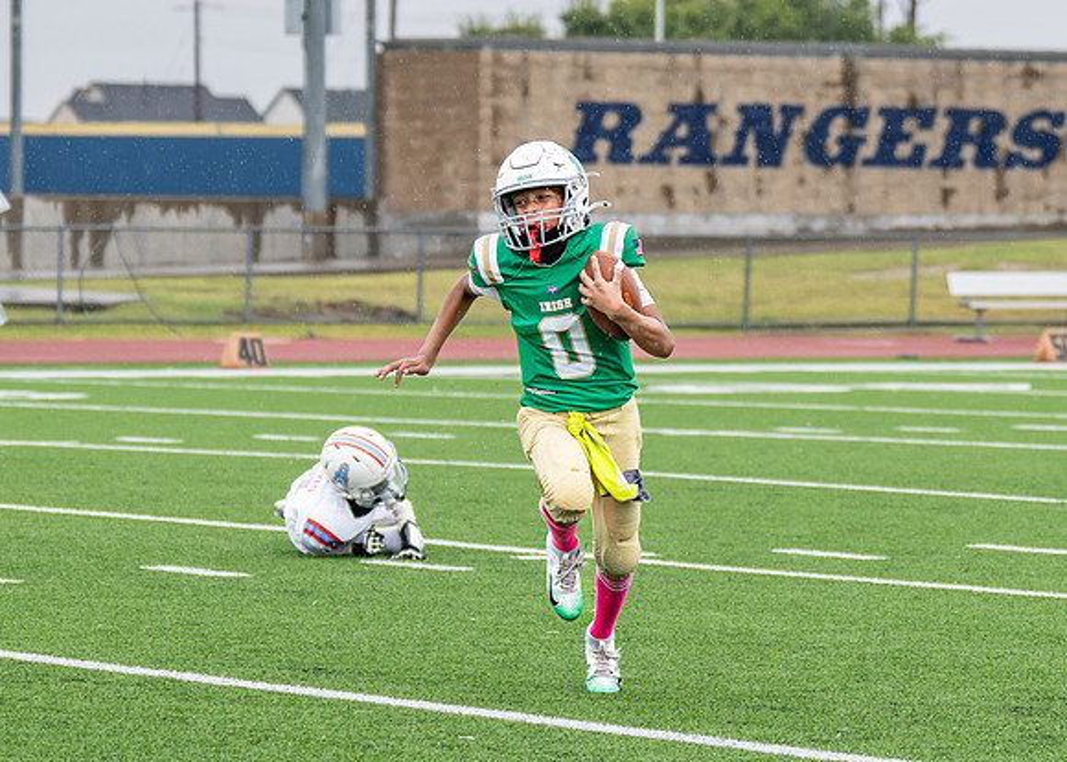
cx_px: 610
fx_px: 6710
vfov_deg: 6.5
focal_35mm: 221
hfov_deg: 9.1
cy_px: 377
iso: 400
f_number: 2.8
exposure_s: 1/1000
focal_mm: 80
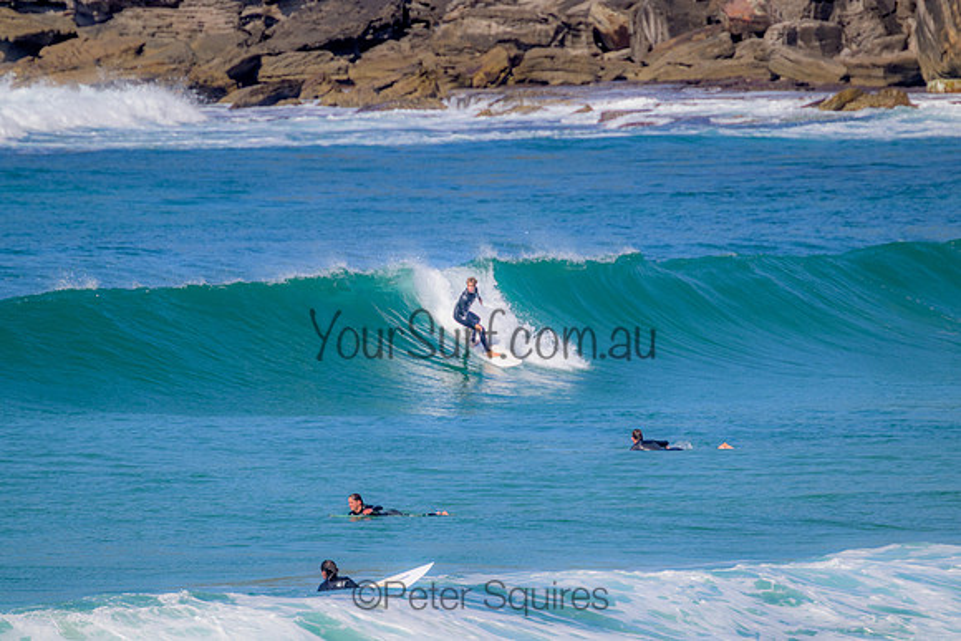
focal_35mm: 800
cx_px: 480
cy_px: 320
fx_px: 21360
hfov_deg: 2.6
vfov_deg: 1.7
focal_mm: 800
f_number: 11
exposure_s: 1/1000
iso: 640
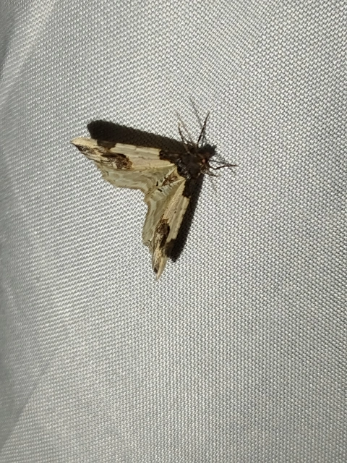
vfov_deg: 27.0
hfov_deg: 20.4
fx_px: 962
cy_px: 232
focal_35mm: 72
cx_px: 174
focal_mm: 5.31
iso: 80
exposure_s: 1/50
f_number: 1.7
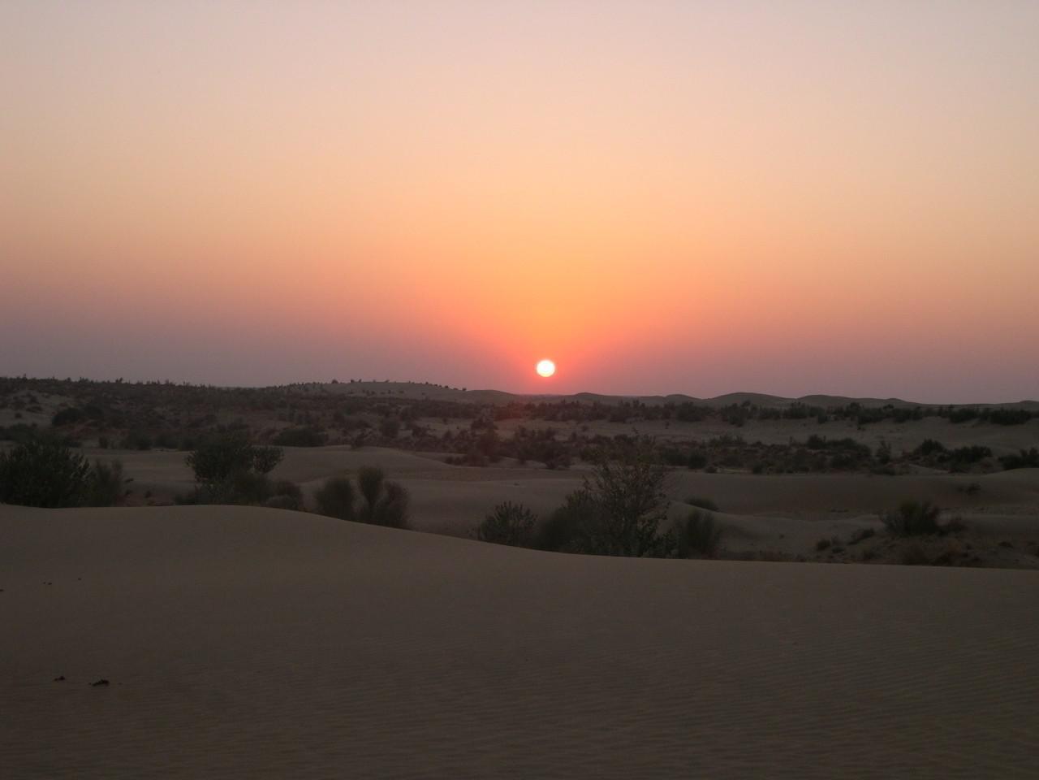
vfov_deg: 25.7
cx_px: 520
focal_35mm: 57
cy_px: 390
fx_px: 1711
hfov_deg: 33.8
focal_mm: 12.2
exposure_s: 1/186
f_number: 3.4
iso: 100
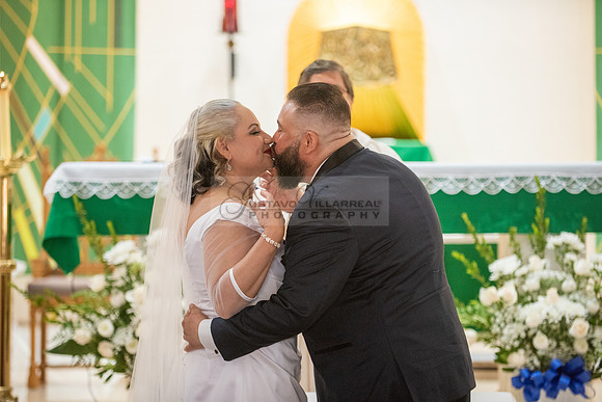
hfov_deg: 14.5
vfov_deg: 9.7
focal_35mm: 142
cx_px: 301
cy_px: 201
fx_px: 2369
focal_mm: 135
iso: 2000
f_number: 2.8
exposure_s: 1/160
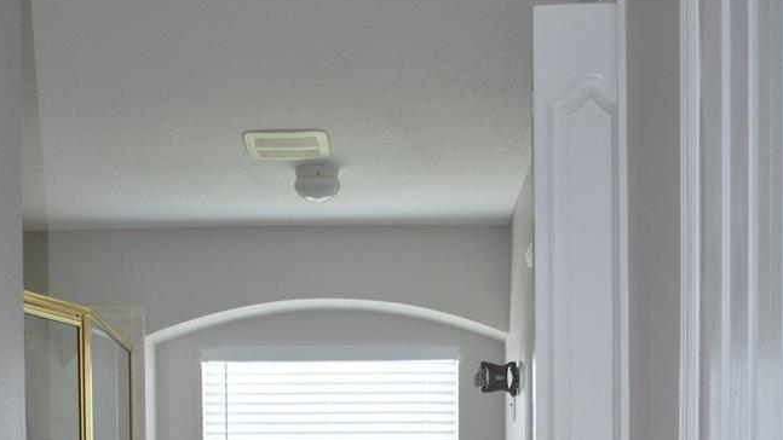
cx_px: 375
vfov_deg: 15.7
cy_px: 678
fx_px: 1453
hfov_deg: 30.1
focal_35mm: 70
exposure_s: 1/80
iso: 200
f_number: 4.2
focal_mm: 24
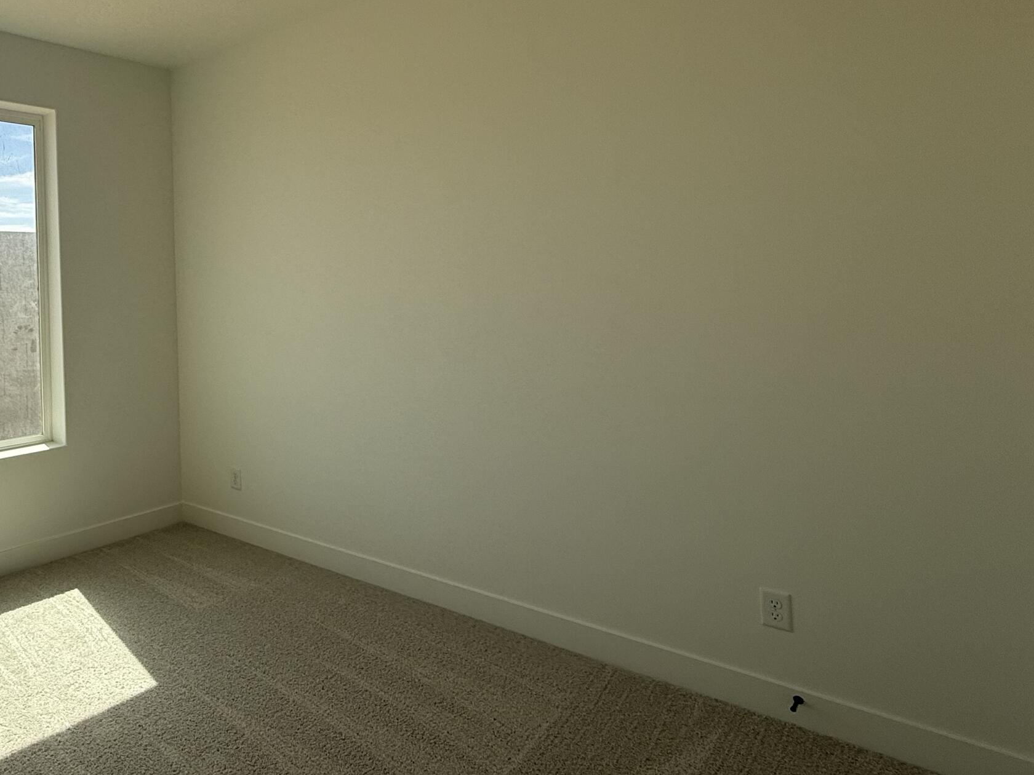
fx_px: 747
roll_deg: +1.6
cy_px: 296
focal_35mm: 25
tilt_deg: +0.2
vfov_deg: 54.3
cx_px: 155
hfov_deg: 61.4
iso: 50
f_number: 2.2
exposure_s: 1/1017
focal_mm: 2.22
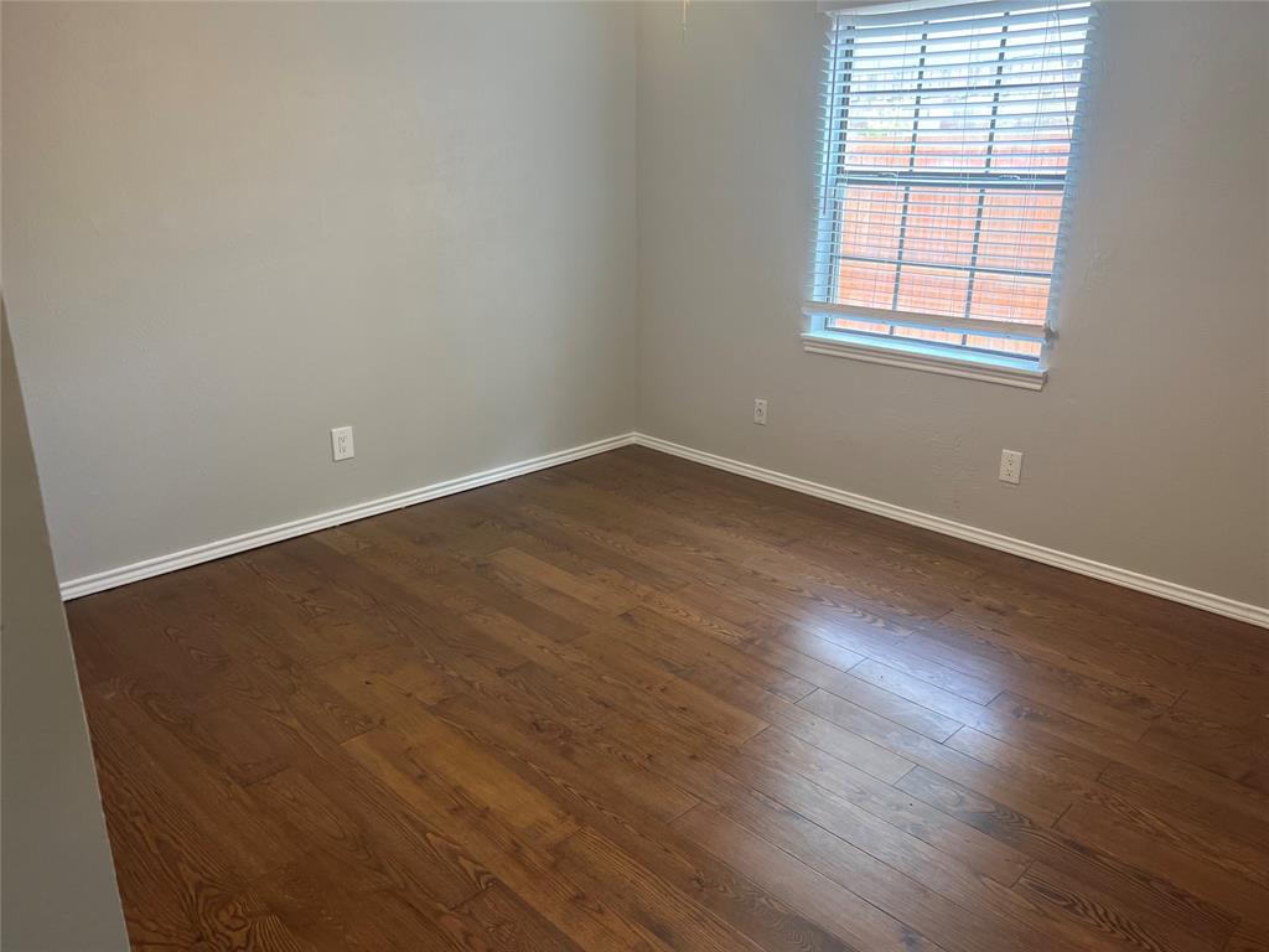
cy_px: 476
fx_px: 953
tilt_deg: -17.2
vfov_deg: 53.1
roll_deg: -1.3
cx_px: 634
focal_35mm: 26
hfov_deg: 67.3
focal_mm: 5.7
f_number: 1.5
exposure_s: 1/120
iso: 125
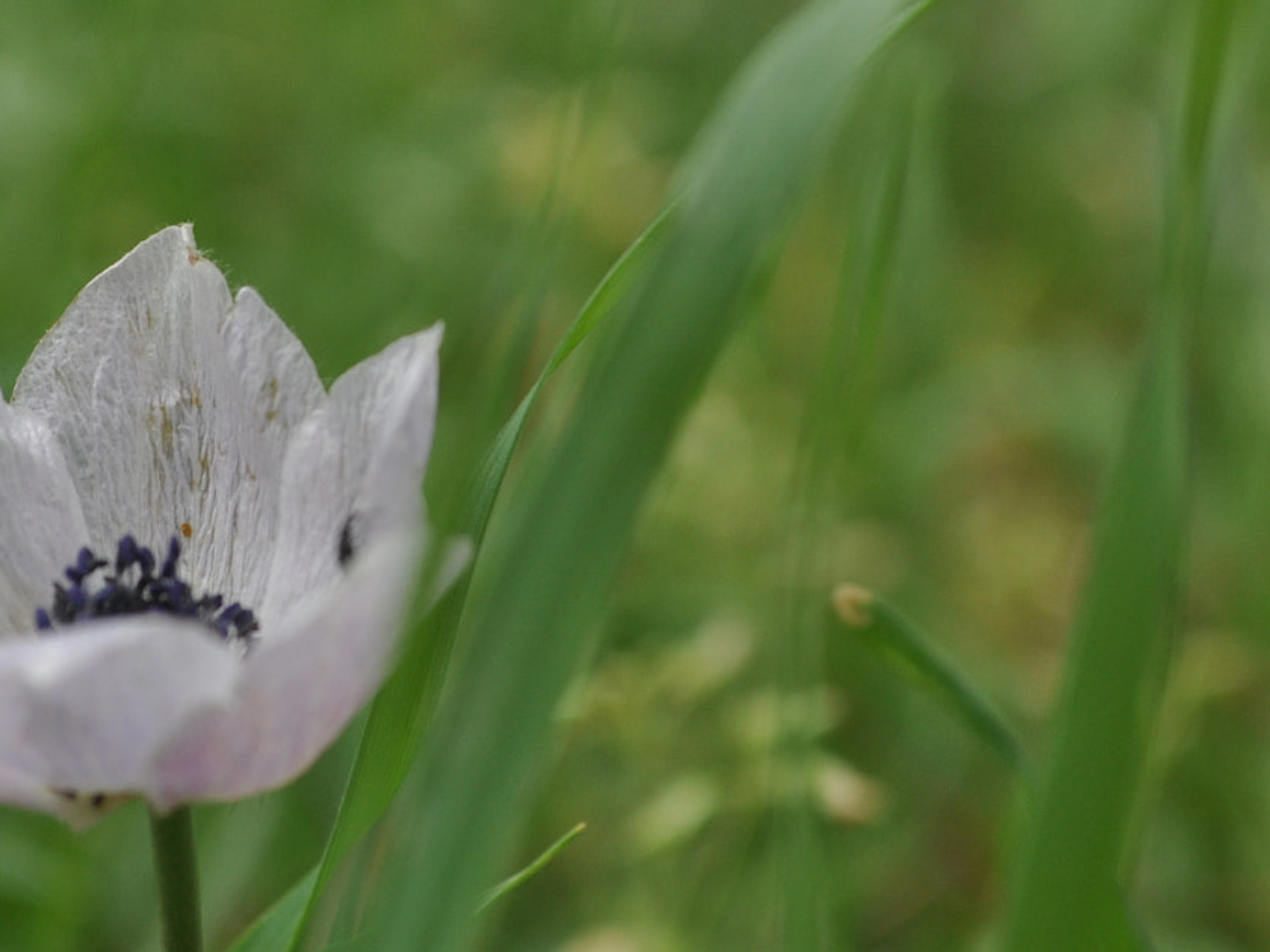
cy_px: 351
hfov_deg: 13.1
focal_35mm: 151
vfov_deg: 9.8
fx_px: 5537
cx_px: 516
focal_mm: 55
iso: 200
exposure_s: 1/320
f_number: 8
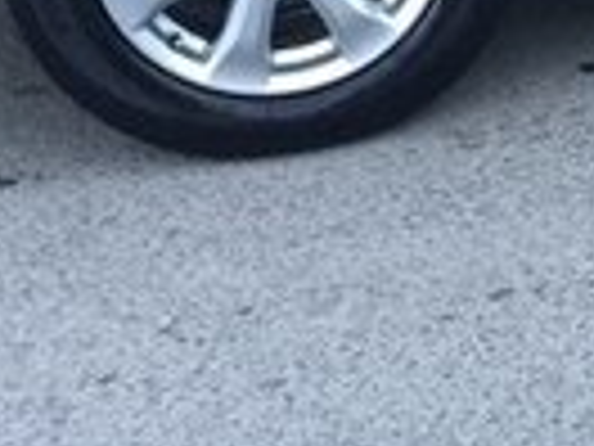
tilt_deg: -16.7
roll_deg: +1.6
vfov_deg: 9.9
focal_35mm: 145
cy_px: -250
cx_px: 981
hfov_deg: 12.7
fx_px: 2488
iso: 50
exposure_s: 1/33
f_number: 2.2
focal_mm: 4.15
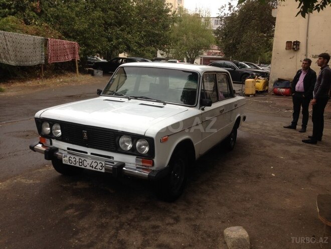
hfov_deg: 55.4
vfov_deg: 42.9
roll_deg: -2.3
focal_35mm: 33
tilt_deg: -12.9
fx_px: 316
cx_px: 166
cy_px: 124
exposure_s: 1/156
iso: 50
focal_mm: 4.12
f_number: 2.4
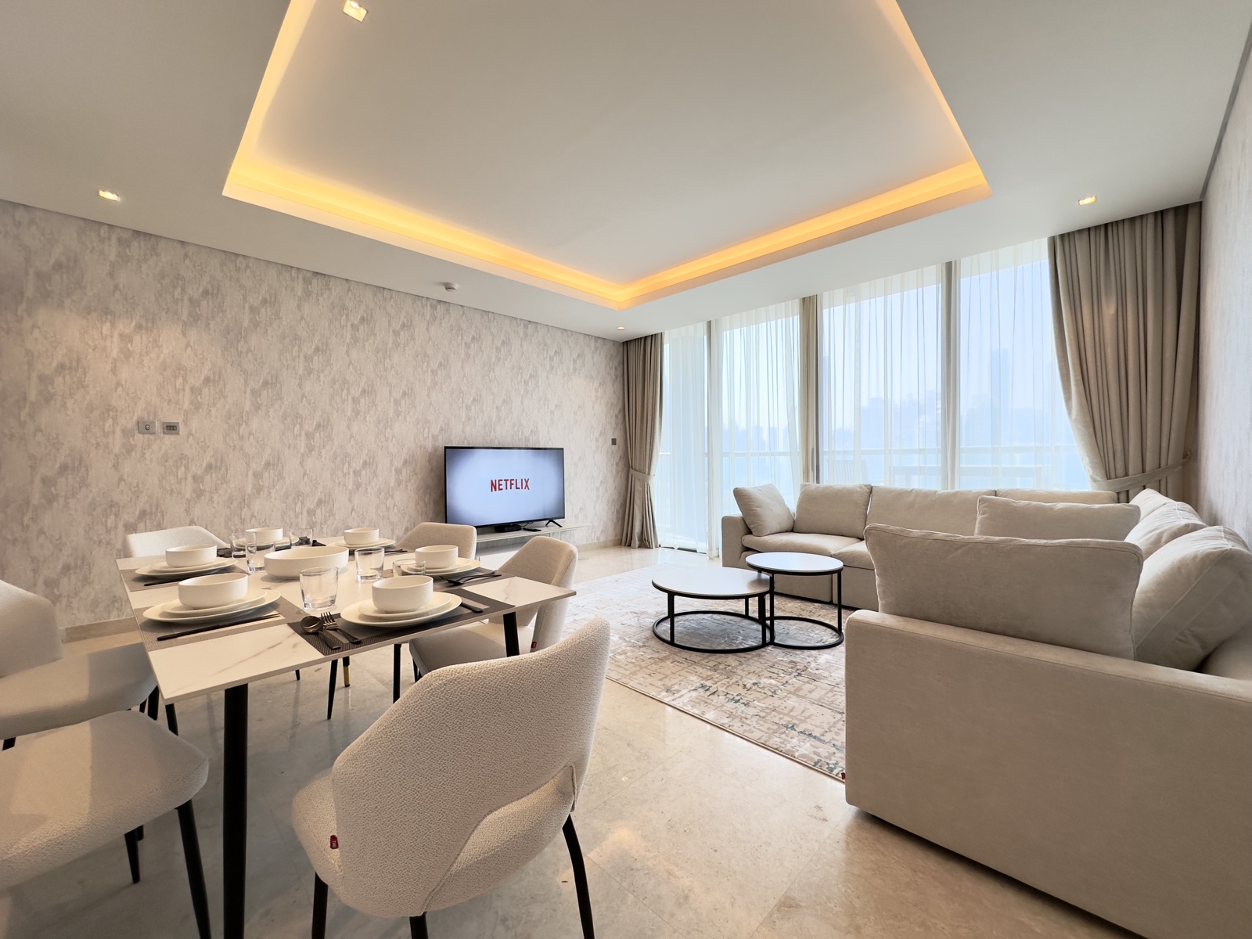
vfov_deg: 85.7
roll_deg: +0.3
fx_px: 506
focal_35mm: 14
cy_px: 470
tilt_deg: -1.3
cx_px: 626
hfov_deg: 102.1
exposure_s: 1/100
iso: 64
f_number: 2.2
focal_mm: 2.22
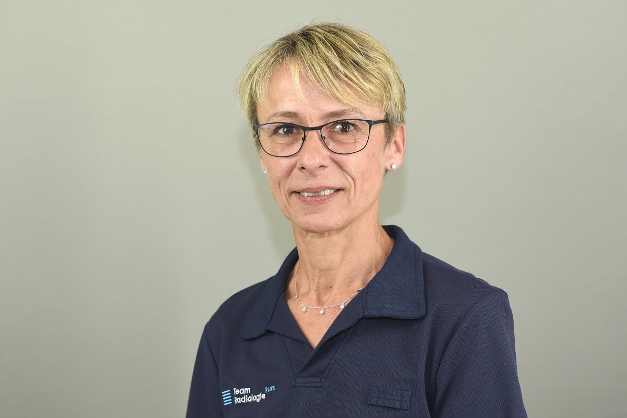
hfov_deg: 28.8
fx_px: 1219
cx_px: 314
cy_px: 209
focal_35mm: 70
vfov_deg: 19.5
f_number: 6.3
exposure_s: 1/200
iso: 1000
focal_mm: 70
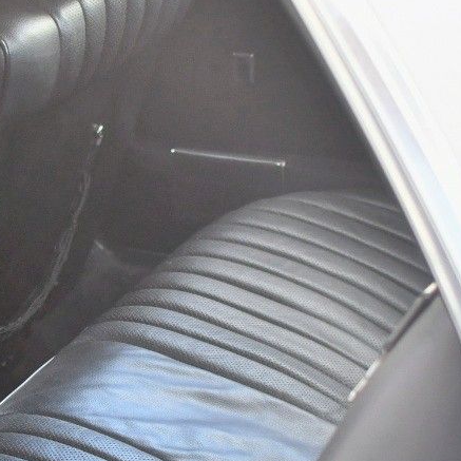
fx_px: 2471
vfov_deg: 10.7
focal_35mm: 164
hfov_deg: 10.6
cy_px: 295
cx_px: 20
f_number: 2.8
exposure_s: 1/250
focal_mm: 35
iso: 800
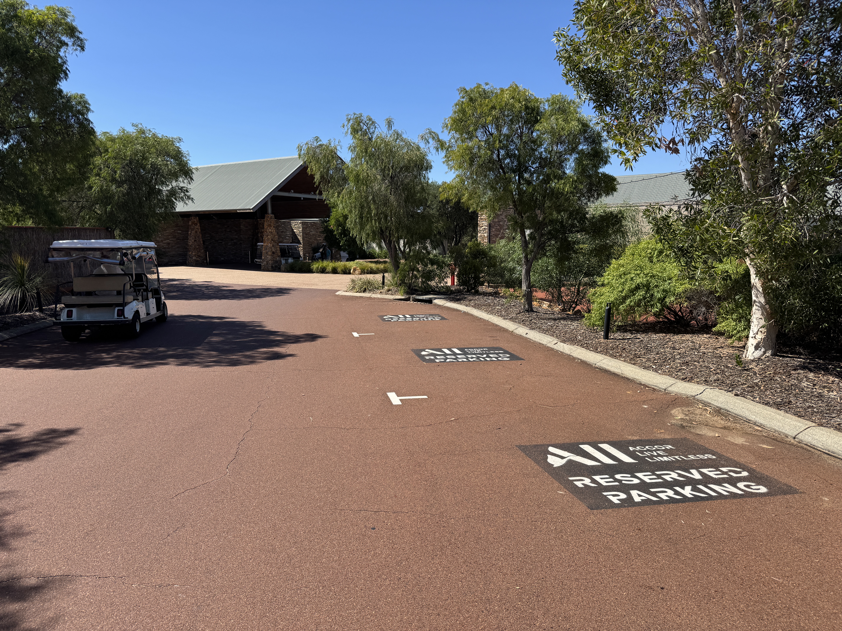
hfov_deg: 71.6
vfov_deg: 56.8
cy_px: 316
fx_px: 584
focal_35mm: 24
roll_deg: +0.5
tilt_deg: -7.1
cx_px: 421
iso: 80
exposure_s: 1/3802
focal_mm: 6.76
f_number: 1.78
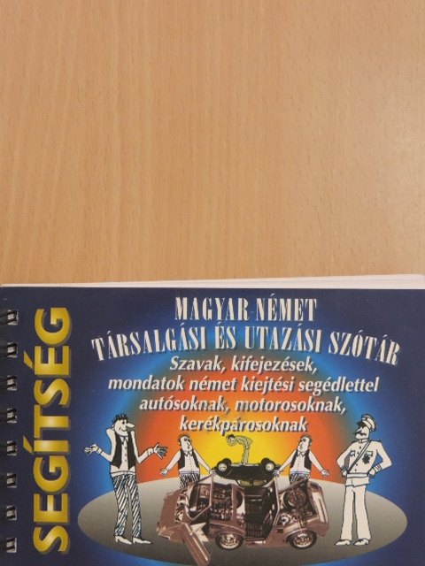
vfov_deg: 38.2
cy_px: 283
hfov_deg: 29.1
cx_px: 212
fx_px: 819
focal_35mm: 50
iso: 1000
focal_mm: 8.9
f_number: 3.6
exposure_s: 1/60
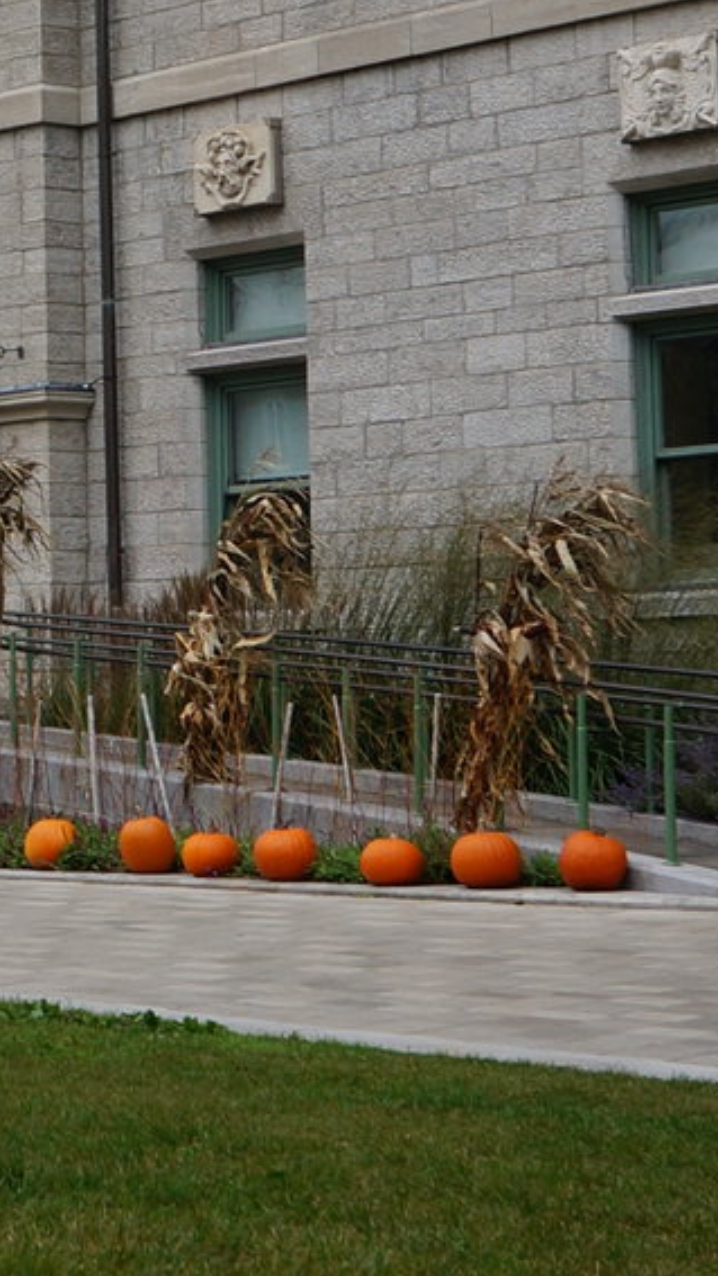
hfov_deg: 11.8
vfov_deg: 21.1
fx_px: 3384
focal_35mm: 100
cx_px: -203
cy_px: 266
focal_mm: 20
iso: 200
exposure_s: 1/80
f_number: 7.1
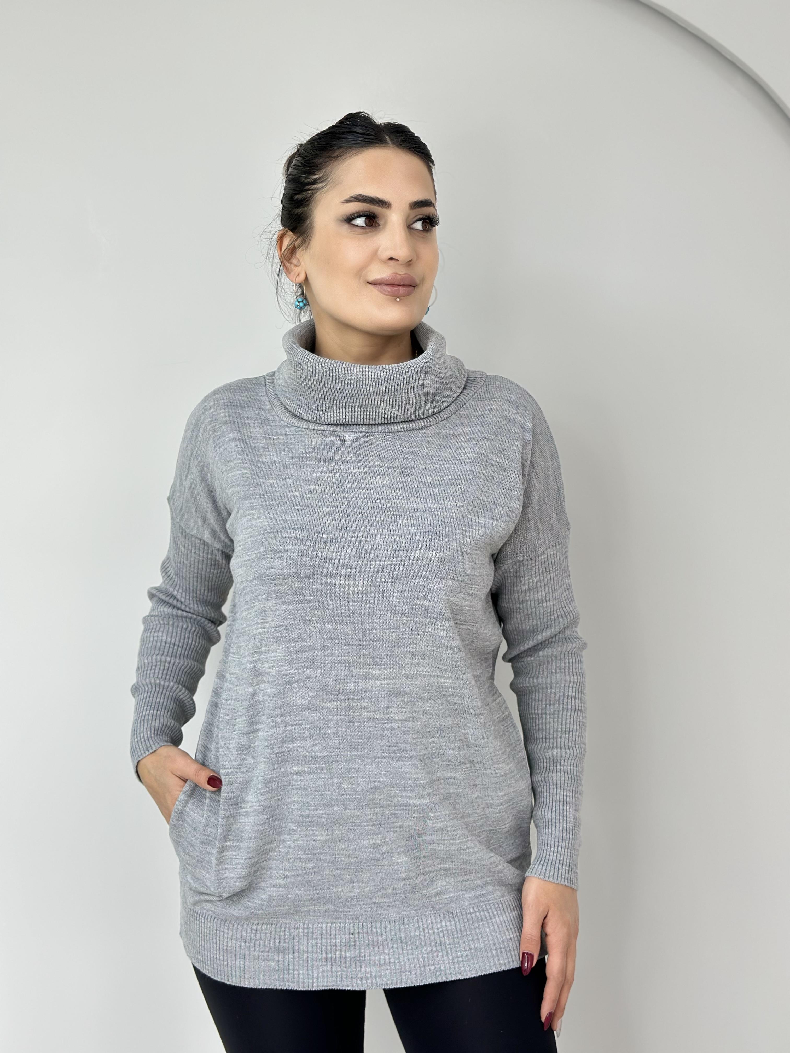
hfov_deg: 30.3
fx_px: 1461
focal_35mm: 48
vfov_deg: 39.7
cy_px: 526
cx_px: 395
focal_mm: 6.86
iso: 100
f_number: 1.78
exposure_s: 1/100
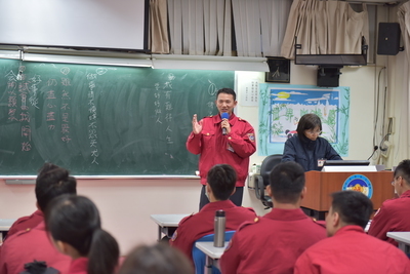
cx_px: 205
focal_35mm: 70
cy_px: 137
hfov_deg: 28.8
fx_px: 797
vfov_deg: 19.5
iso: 640
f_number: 2.8
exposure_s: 1/160
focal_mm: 70
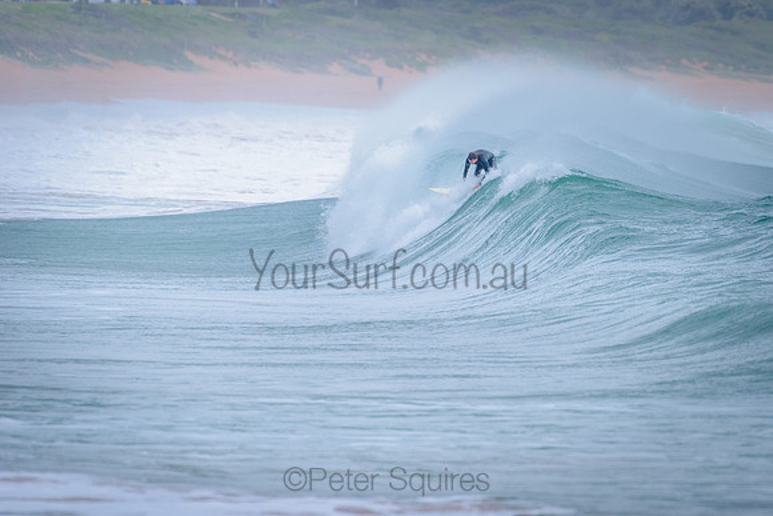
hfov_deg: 3.4
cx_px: 474
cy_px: 208
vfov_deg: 2.2
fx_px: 13163
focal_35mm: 613
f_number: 5.6
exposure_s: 1/2000
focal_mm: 500
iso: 800
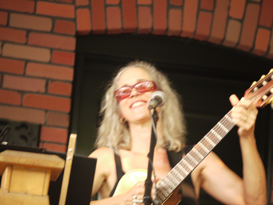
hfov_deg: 11.6
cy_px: 102
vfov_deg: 8.7
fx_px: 1341
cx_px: 136
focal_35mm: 170
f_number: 2.8
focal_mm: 85
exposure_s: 1/60
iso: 400
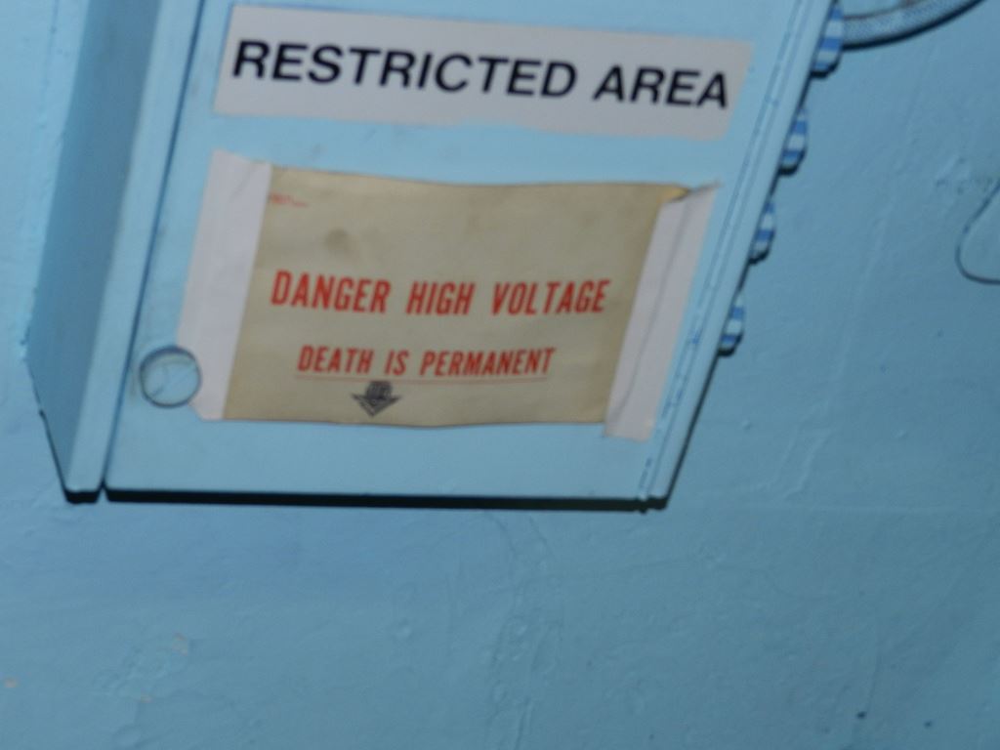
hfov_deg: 19.6
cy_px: 375
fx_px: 2889
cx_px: 500
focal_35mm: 100
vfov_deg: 14.8
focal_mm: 17.7
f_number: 4.6
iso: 200
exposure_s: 1/30
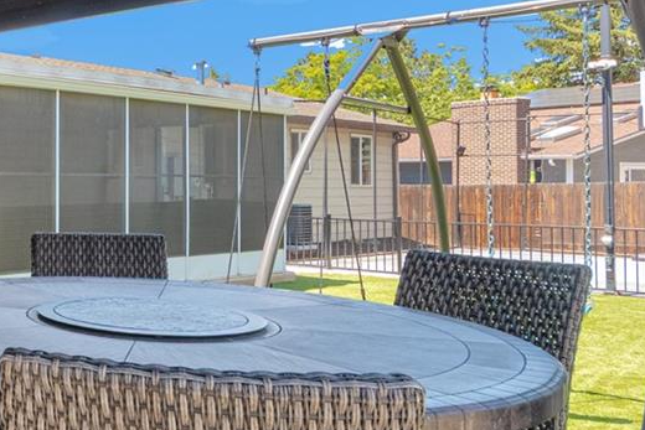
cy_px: 183
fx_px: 717
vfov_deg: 33.4
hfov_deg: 37.2
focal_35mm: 40
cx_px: -124
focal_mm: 9
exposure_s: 1/100
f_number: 8
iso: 320
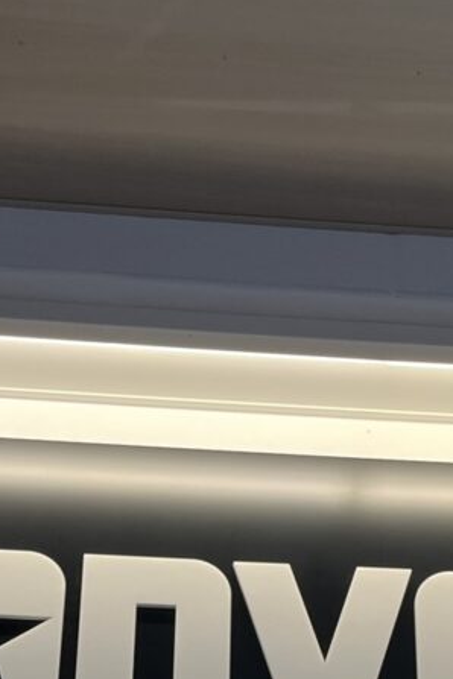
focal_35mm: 93
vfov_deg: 21.4
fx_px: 1755
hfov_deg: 14.7
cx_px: 316
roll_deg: +0.8
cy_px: 626
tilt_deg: +27.5
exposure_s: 1/100
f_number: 1.6
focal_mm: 5.1
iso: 100
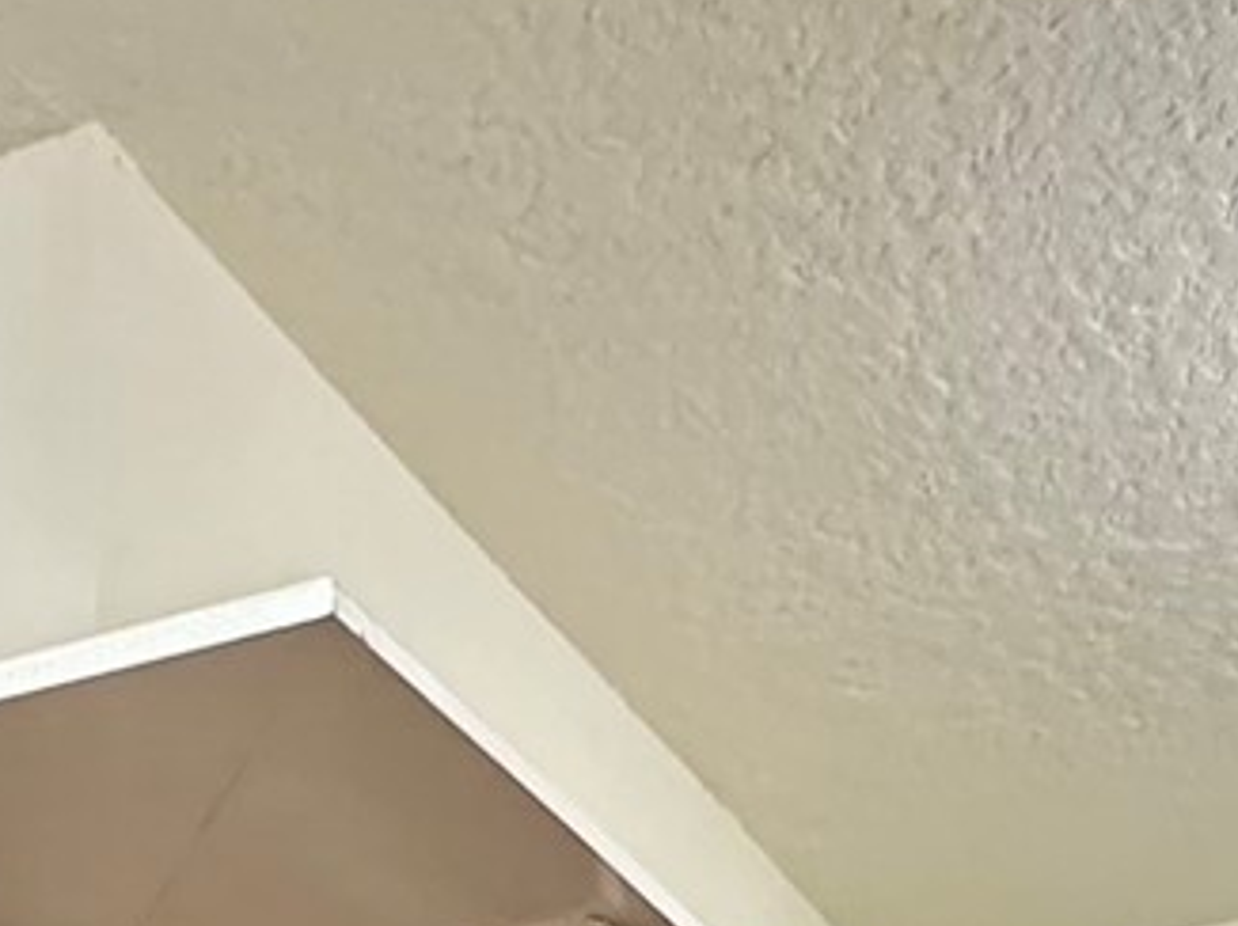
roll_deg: -0.7
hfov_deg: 22.1
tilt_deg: -2.7
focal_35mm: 88
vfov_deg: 12.3
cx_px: 338
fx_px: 3145
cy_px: 2372
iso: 320
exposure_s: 1/60
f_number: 2.2
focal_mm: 2.22
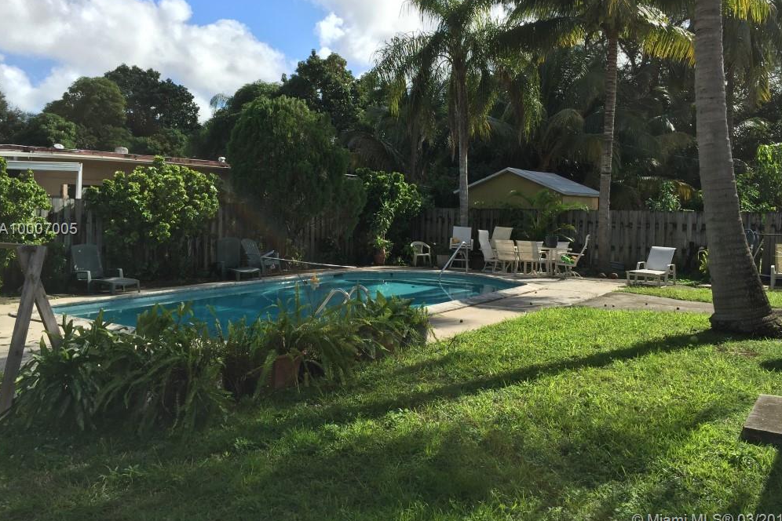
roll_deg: -1.0
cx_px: 398
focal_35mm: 31
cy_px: 230
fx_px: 673
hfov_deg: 60.3
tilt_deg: -0.8
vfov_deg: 42.3
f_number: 2.2
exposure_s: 1/1721
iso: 32
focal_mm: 4.15
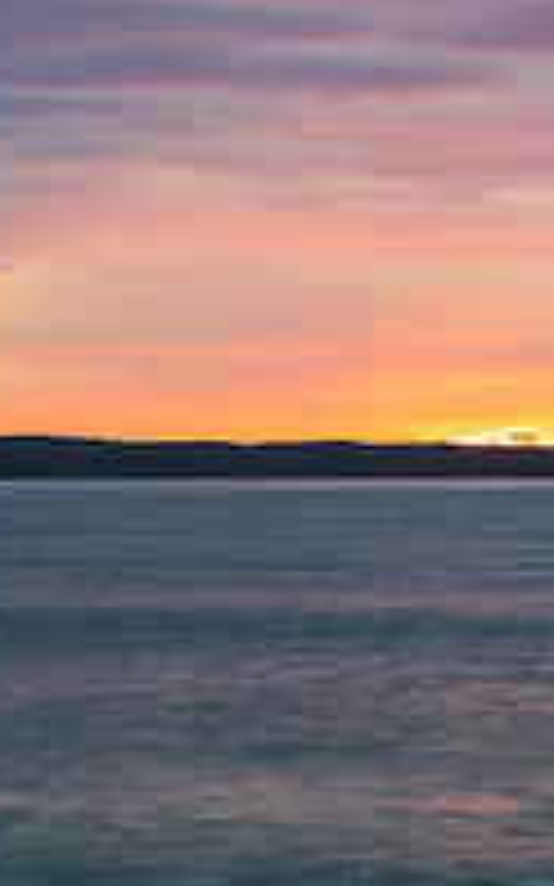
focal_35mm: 151
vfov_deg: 13.8
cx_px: 455
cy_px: 254
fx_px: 3650
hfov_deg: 8.7
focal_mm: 50
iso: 80
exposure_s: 1.3
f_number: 9
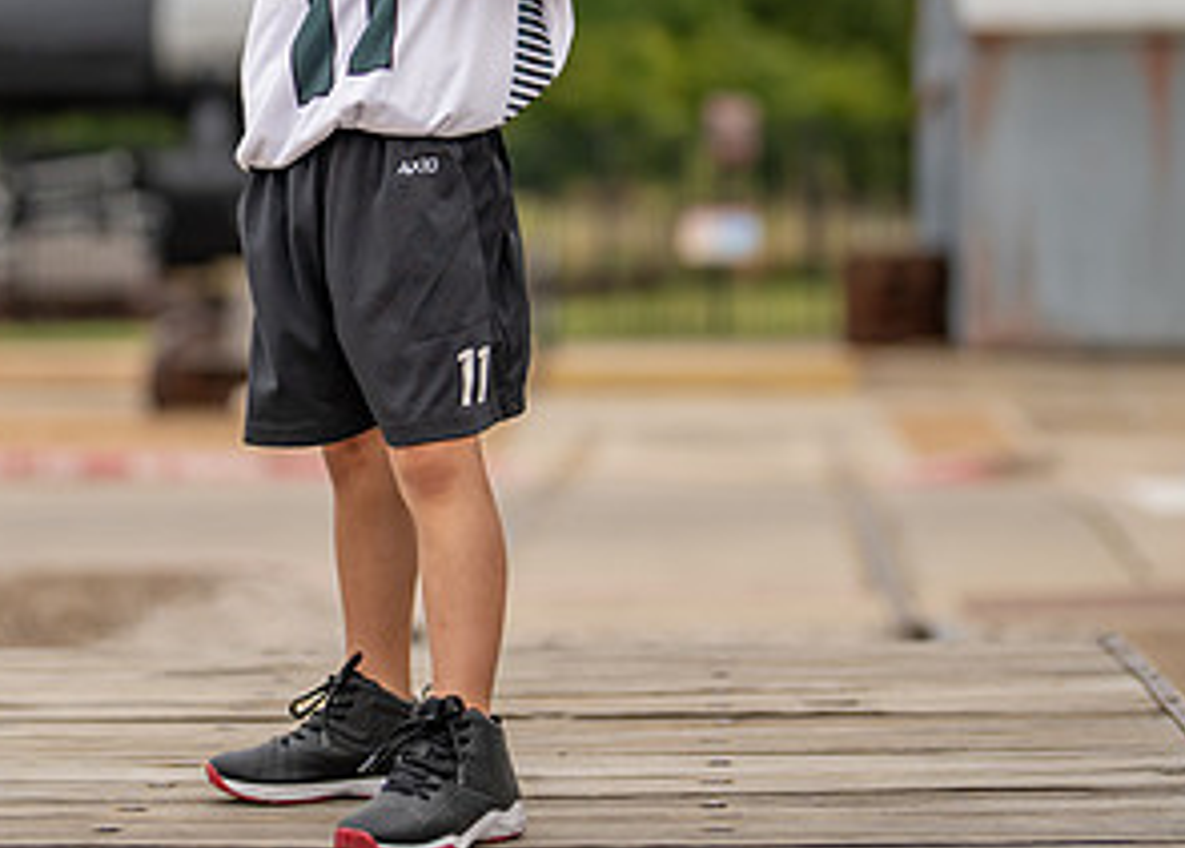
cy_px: 160
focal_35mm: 116
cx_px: 362
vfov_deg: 12.3
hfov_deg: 17.2
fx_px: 3906
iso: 250
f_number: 1.2
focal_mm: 50
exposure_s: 1/4000
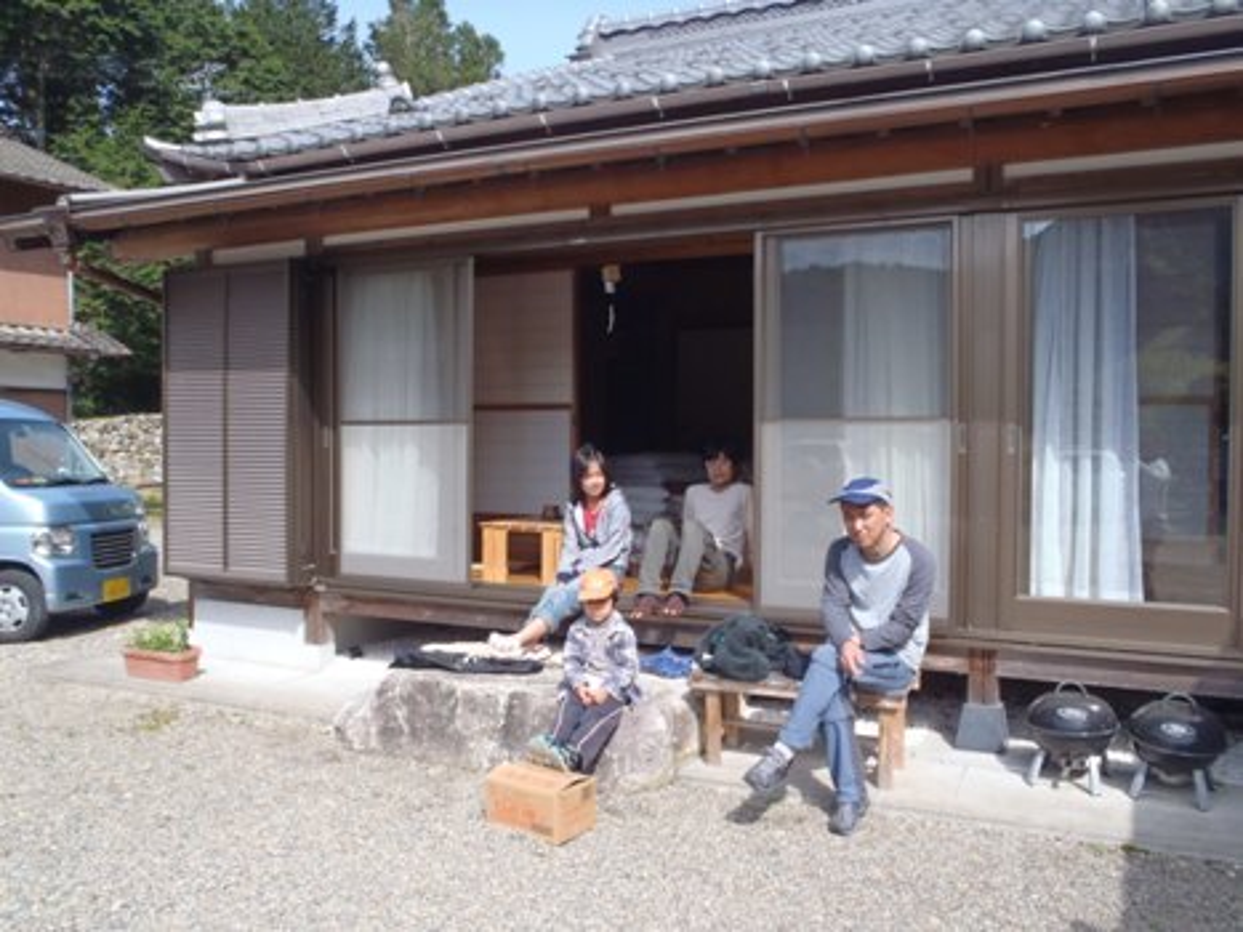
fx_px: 1005
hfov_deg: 63.5
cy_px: 466
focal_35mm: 28
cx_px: 622
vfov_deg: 49.7
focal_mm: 5
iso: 125
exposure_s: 1/60
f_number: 10
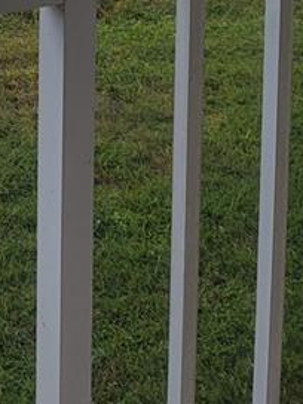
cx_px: -310
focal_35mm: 106
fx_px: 1237
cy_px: -345
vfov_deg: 15.6
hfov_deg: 12.3
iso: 16
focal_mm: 6.7
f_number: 1.8
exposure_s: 1/671
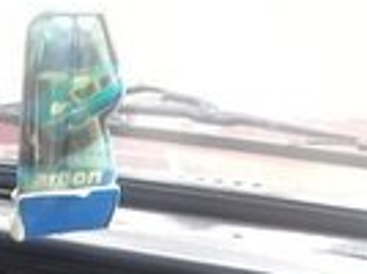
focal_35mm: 153
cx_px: 118
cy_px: 462
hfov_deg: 12.9
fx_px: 1619
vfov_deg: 9.3
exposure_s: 1/60
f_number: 2.2
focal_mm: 3.3
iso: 80
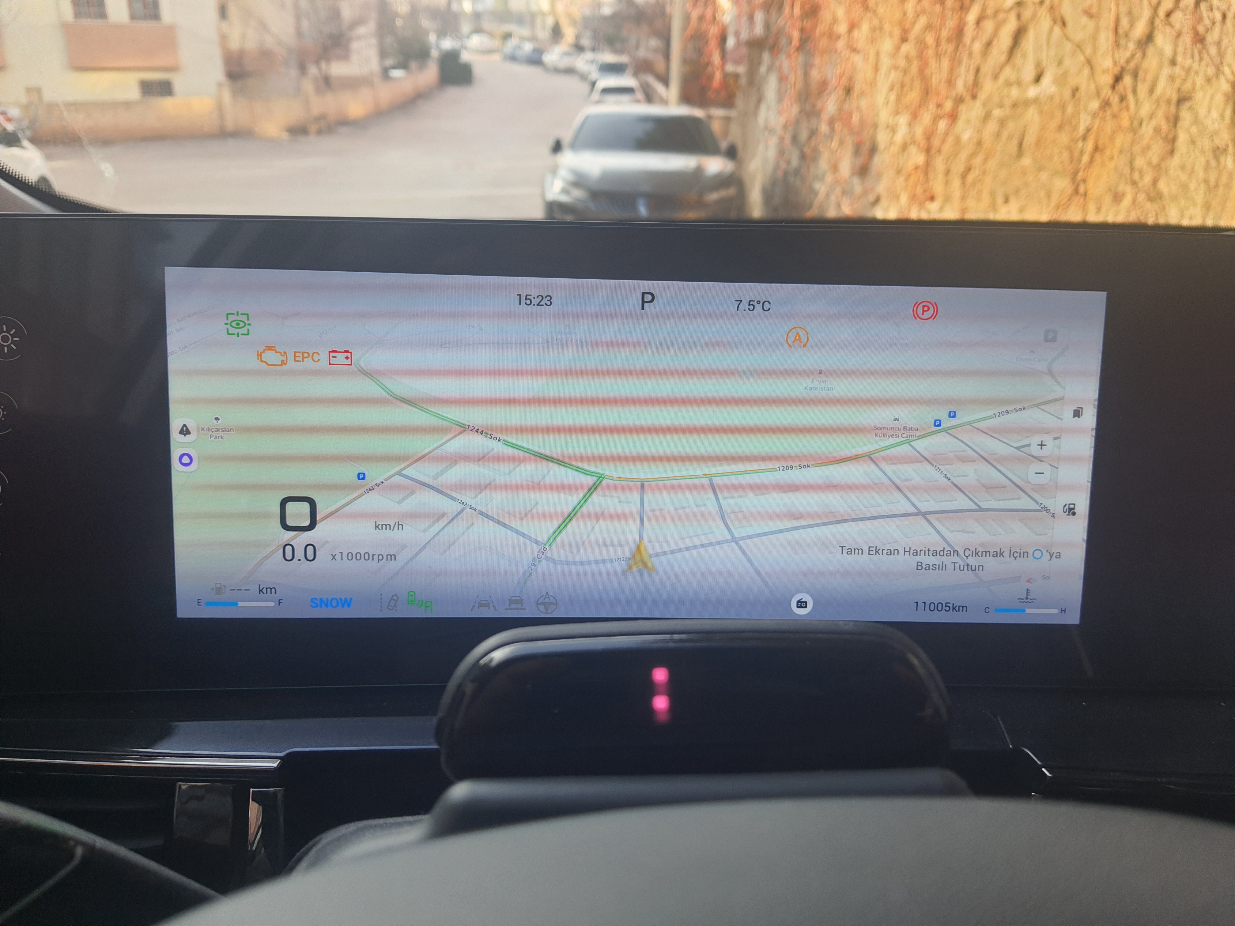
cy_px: 463
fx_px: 928
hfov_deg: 67.3
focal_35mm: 26
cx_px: 618
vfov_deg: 53.1
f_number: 1.7
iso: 50
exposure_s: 1/216
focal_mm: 4.32
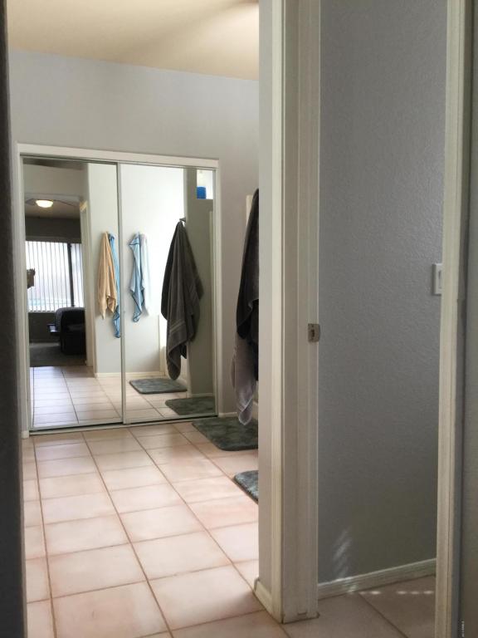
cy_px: 319
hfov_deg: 45.4
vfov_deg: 58.4
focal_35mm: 31
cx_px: 239
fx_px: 571
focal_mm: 3.3
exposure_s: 1/30
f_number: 2.4
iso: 25
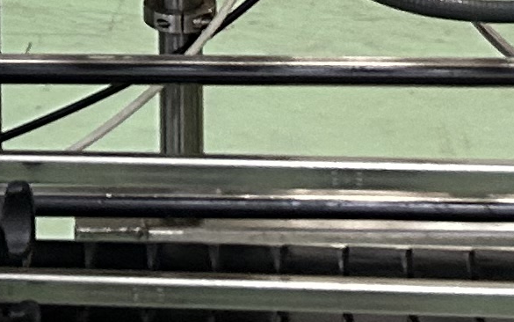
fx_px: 2662
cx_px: 48
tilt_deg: -6.4
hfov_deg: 11.0
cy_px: -739
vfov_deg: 6.2
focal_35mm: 190
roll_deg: +0.5
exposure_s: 1/60
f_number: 1.5
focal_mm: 5.7
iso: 250
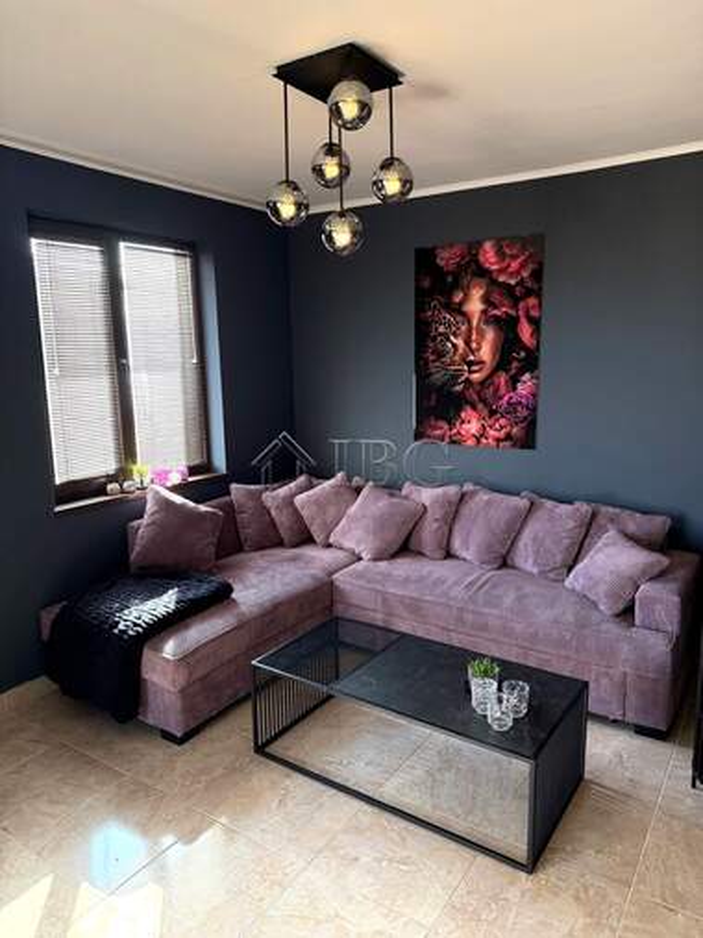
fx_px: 650
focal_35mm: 24
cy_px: 469
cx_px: 352
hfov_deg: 56.8
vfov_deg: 71.6
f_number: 1.78
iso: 200
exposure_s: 1/146
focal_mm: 6.76
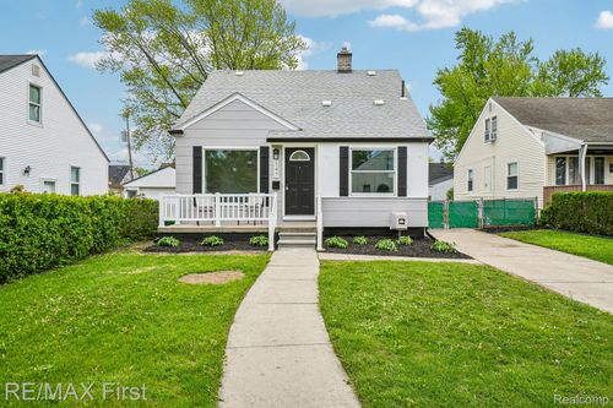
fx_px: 409
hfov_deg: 73.8
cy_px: 204
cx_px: 306
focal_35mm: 24
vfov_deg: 53.1
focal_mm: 16
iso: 100
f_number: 8
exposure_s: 1/200
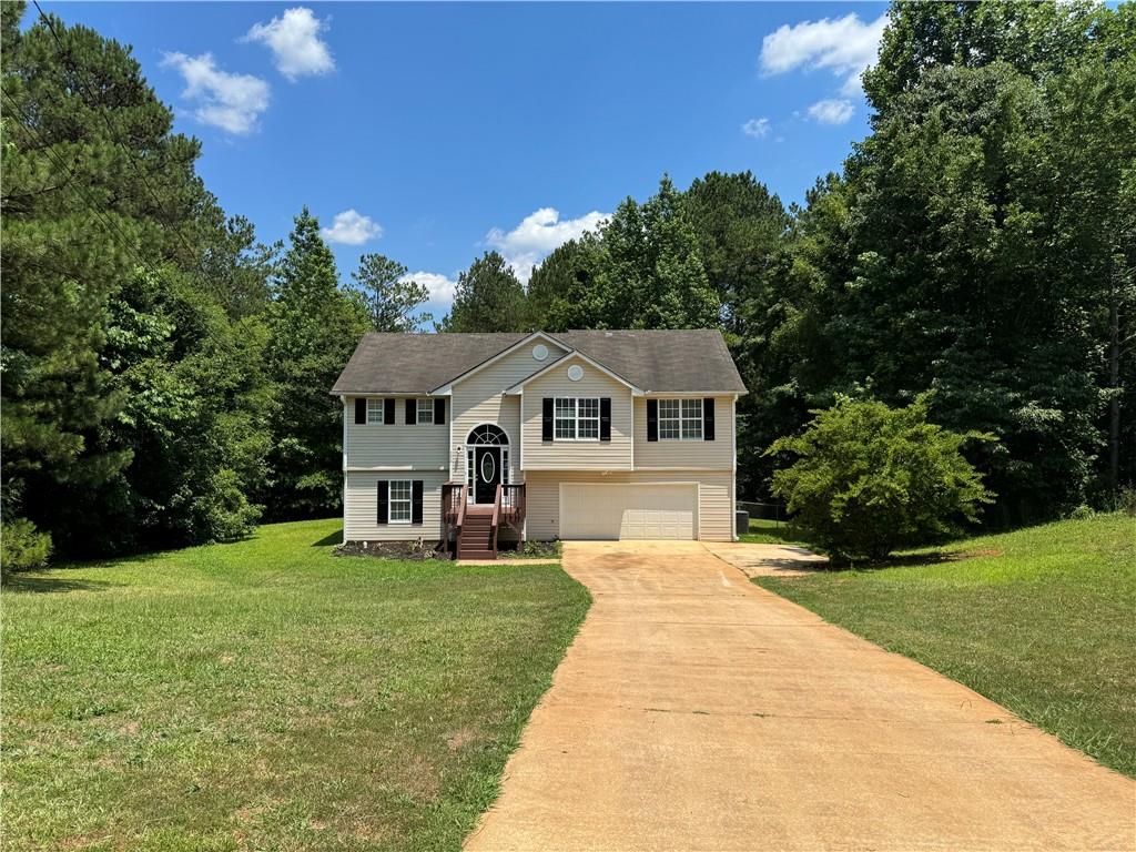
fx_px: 788
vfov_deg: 56.8
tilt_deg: -0.1
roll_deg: -0.2
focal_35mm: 24
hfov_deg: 71.6
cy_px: 426
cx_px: 568
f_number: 1.78
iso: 80
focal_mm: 6.76
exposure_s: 1/4950
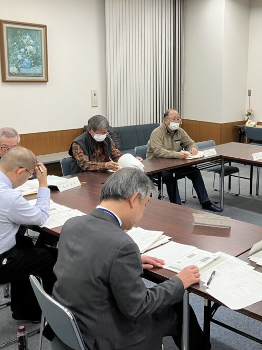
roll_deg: -0.6
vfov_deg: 44.7
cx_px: 216
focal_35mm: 42
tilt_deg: -10.8
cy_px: 157
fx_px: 424
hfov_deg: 33.2
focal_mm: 3.99
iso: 64
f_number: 1.8
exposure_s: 1/60
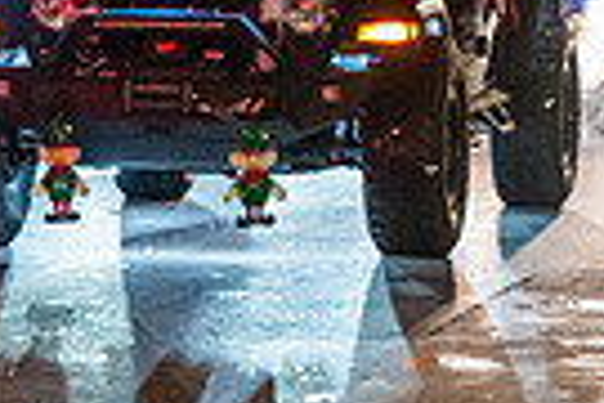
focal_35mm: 332
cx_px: 528
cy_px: -172
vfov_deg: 4.1
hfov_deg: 6.2
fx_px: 5570
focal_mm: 77
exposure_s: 1/200
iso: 5000
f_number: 3.2
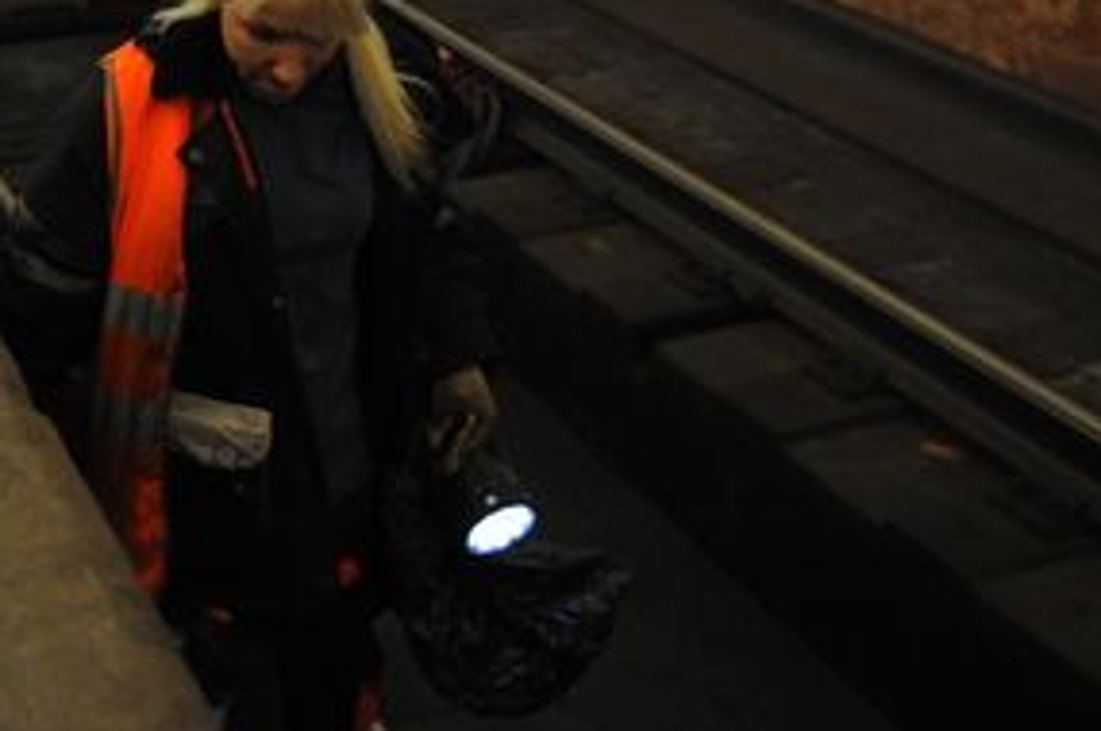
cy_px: -42
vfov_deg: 17.4
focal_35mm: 76
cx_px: 266
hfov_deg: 26.3
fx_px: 2322
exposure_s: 1/125
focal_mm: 31
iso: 3200
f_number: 2.8
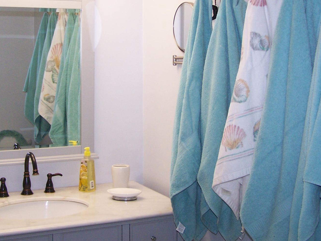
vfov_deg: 24.6
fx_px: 547
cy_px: 66
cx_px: 147
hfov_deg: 32.7
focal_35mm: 59
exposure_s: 1/60
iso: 140
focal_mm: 6.3
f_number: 2.8
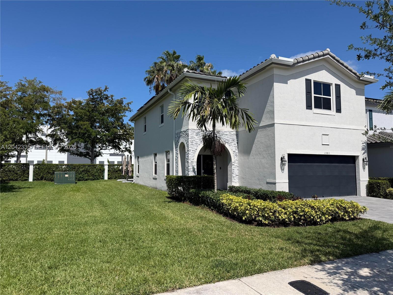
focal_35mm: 24
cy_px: 148
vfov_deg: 56.8
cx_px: 196
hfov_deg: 71.6
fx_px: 272
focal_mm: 6.76
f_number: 1.78
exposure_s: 1/6711
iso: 80
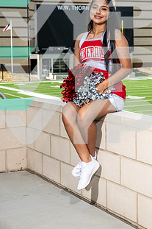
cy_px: 70
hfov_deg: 16.2
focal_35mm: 84
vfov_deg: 24.0
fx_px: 533
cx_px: 100
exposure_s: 1/320
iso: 100
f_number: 7.1
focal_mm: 58
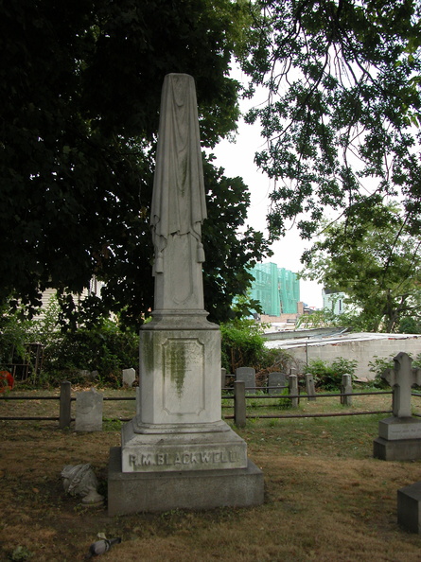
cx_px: 210
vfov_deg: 52.6
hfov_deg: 40.7
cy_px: 281
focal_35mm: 35
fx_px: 568
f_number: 2.8
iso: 100
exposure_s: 1/412
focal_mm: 9
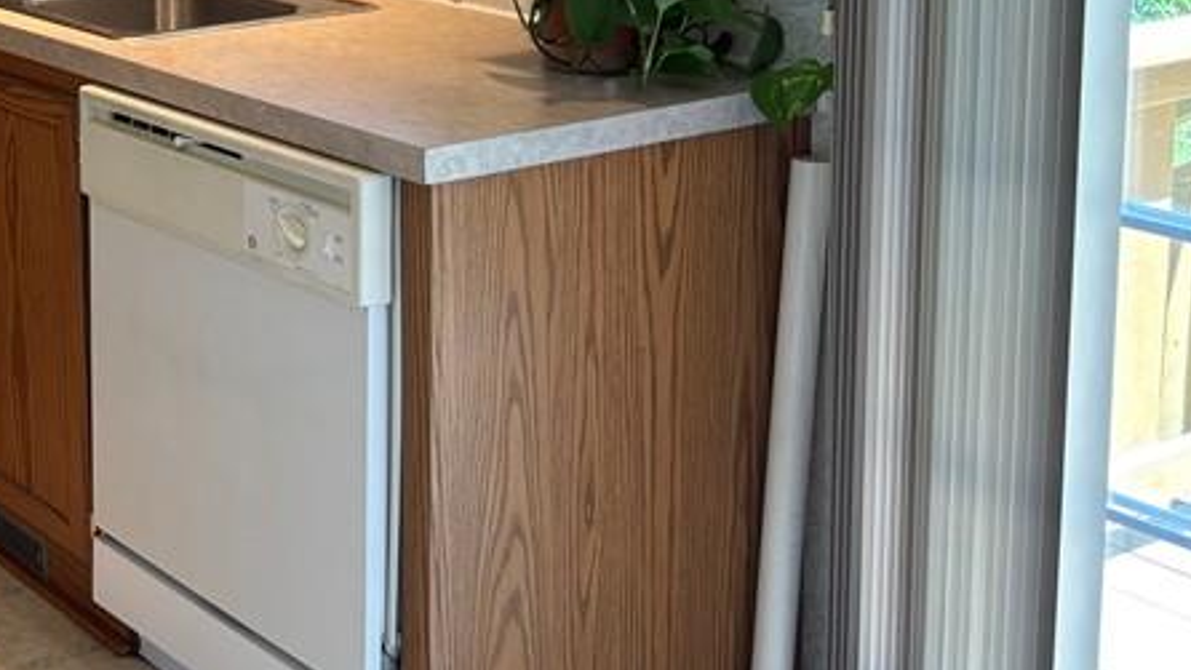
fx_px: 2053
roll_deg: +2.4
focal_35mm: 65
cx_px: -123
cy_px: -72
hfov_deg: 29.2
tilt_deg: -8.3
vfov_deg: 17.9
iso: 80
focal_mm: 5.96
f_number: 1.6
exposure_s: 1/60
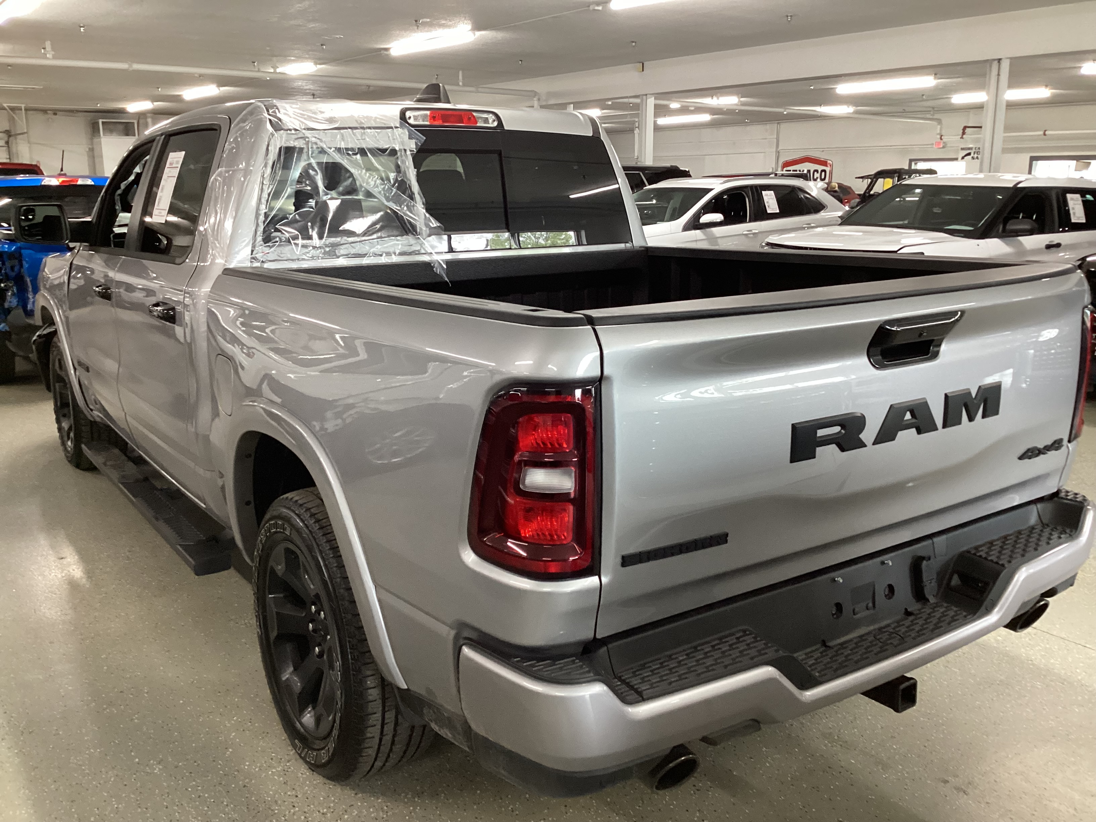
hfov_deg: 58.4
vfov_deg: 45.4
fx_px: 982
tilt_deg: -15.5
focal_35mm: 31
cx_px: 548
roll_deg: -0.1
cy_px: 411
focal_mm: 3.3
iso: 250
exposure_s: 1/60
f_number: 2.4
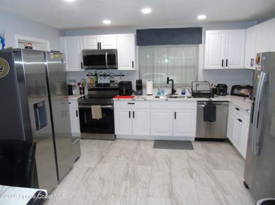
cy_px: 102
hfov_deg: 69.4
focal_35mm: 25
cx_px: 138
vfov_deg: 54.8
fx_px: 198
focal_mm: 4.4
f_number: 3.4
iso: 200
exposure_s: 1/30
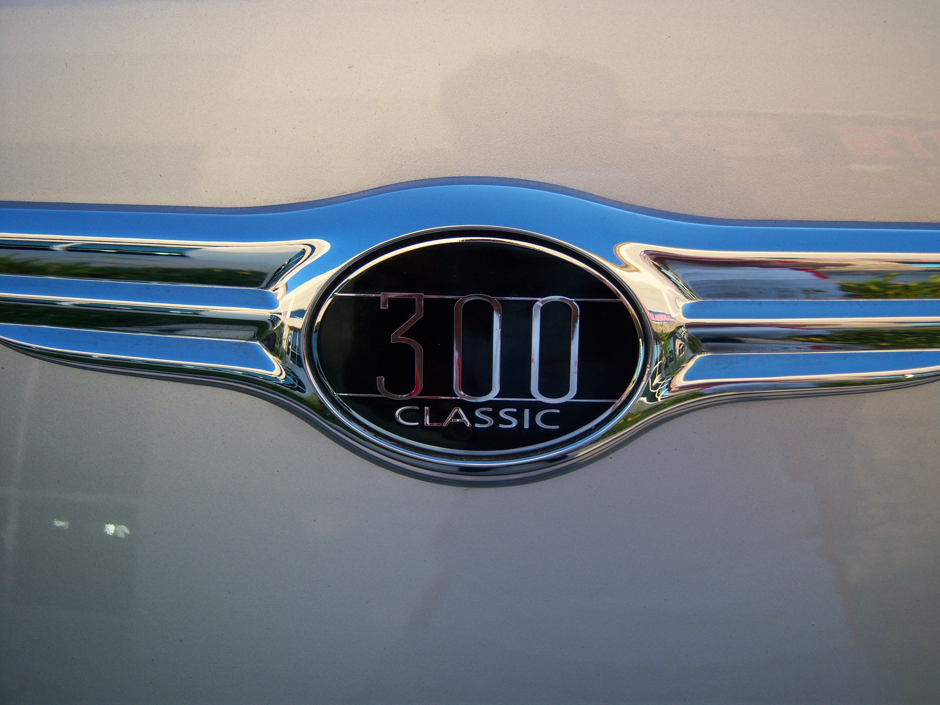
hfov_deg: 51.4
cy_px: 352
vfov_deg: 39.7
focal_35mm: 36
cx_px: 470
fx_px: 978
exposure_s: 1/250
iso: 80
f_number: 2.8
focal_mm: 7.5
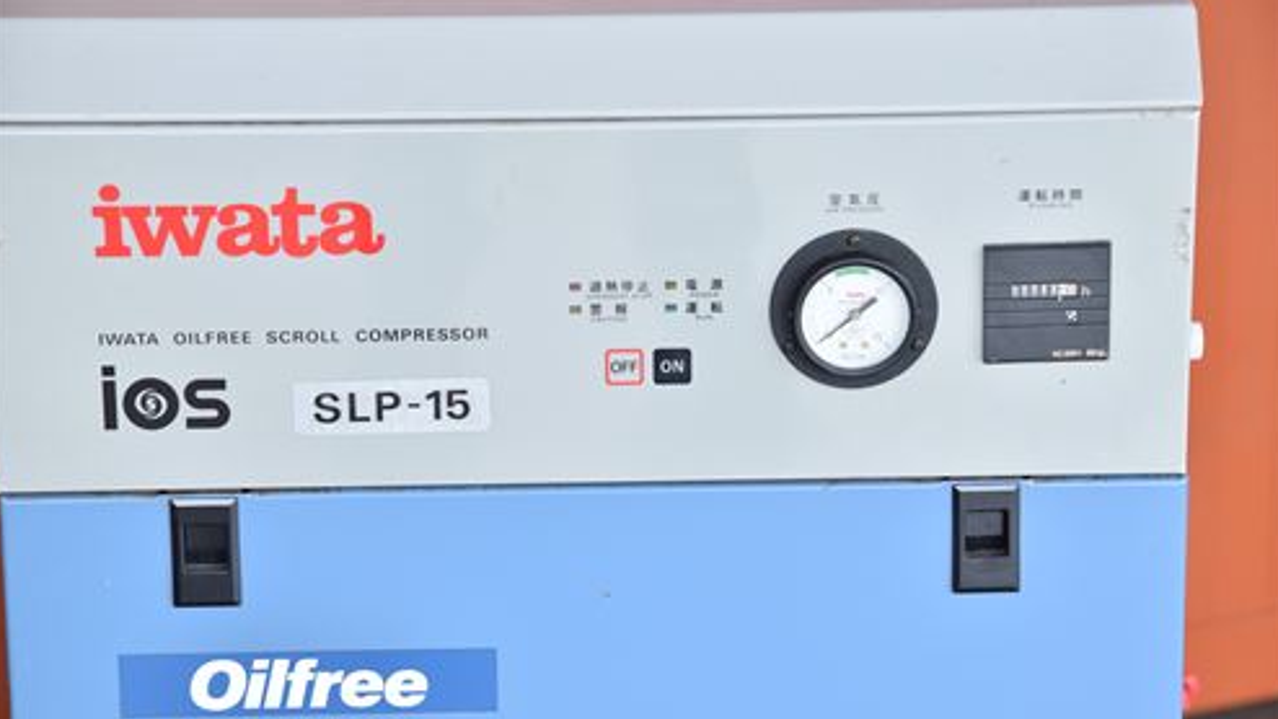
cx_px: 636
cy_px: 409
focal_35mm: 124
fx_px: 4202
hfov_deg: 17.3
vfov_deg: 9.8
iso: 1250
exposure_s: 1/500
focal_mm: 78
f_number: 6.3
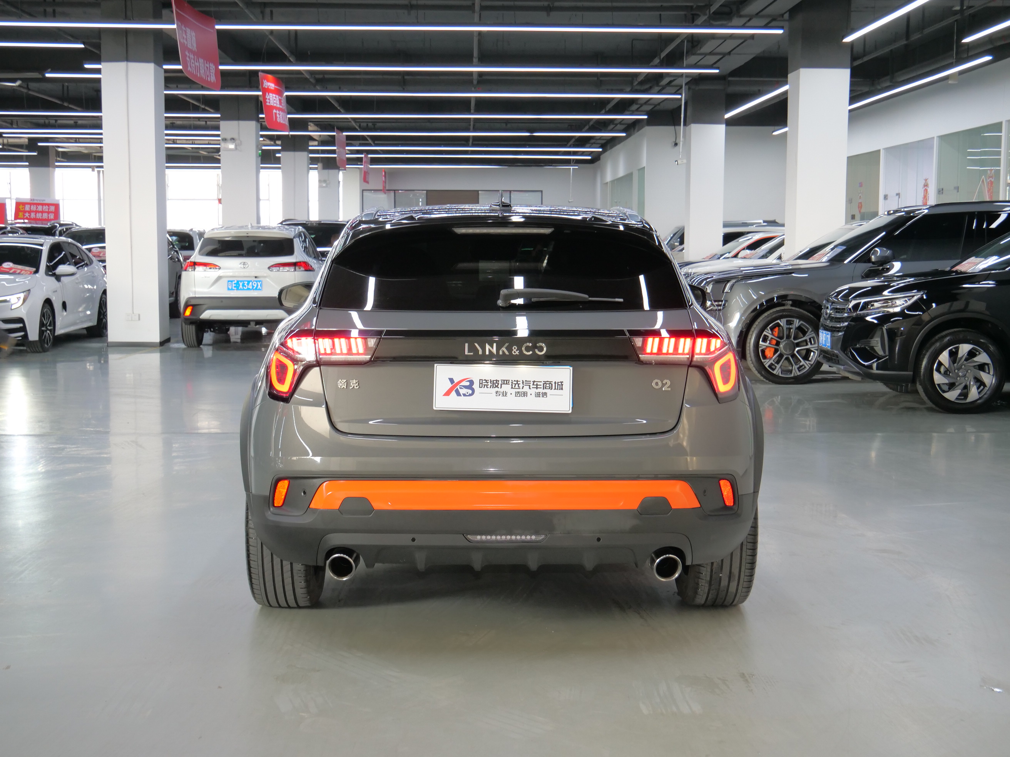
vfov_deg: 31.5
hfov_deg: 41.2
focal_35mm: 46
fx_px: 1342
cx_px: 505
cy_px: 378
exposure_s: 1/20
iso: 800
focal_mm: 23
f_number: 4.3
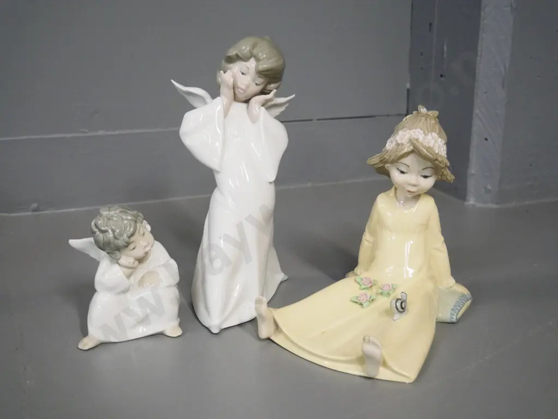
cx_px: 279
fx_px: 709
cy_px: 210
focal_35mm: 44
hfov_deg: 42.9
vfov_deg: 32.9
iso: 1600
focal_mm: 22
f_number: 4.2
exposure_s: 1/100
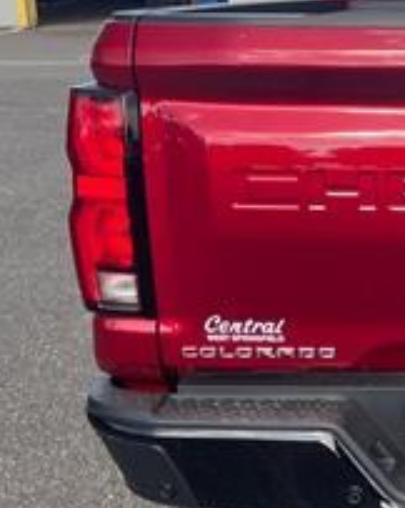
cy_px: 258
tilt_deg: -14.7
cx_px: 578
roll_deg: -0.2
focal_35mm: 80
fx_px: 1200
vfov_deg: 23.9
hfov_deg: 17.5
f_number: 1.6
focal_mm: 4.2
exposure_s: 1/291
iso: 32
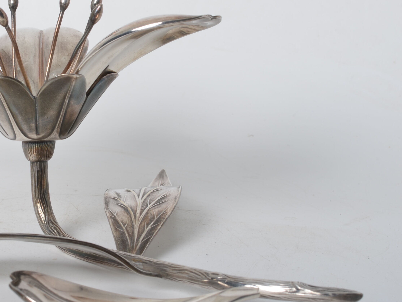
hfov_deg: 16.3
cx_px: 70
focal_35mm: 120
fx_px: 1393
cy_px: 148
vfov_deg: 12.3
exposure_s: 1/160
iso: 100
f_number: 10
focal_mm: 50
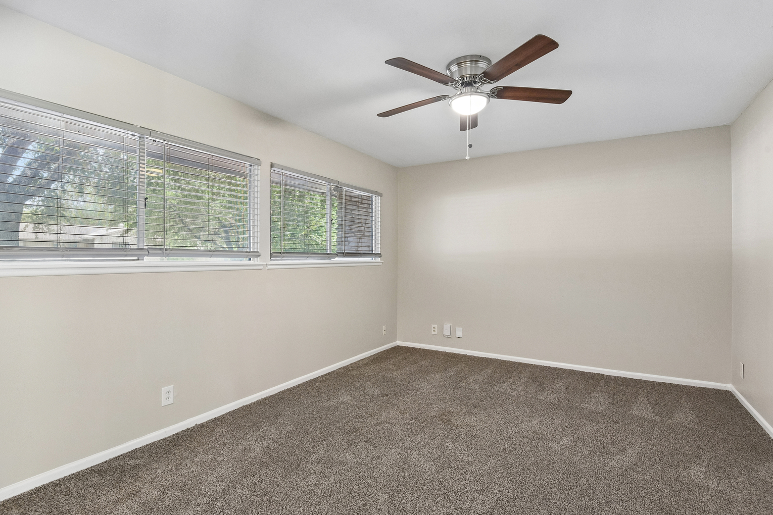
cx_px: 381
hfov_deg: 90.0
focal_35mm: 18
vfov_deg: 67.4
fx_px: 386
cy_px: 254
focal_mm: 17
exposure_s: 1/15
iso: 3200
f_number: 8
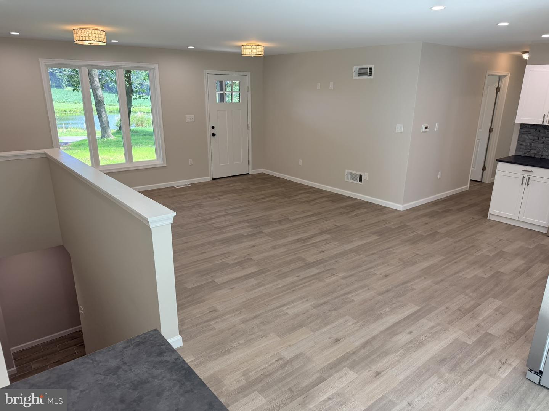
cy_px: 206
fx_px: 381
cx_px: 274
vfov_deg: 56.8
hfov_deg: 71.6
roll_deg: -0.1
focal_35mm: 24
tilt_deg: -18.8
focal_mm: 6.76
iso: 100
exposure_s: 1/174
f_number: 1.78
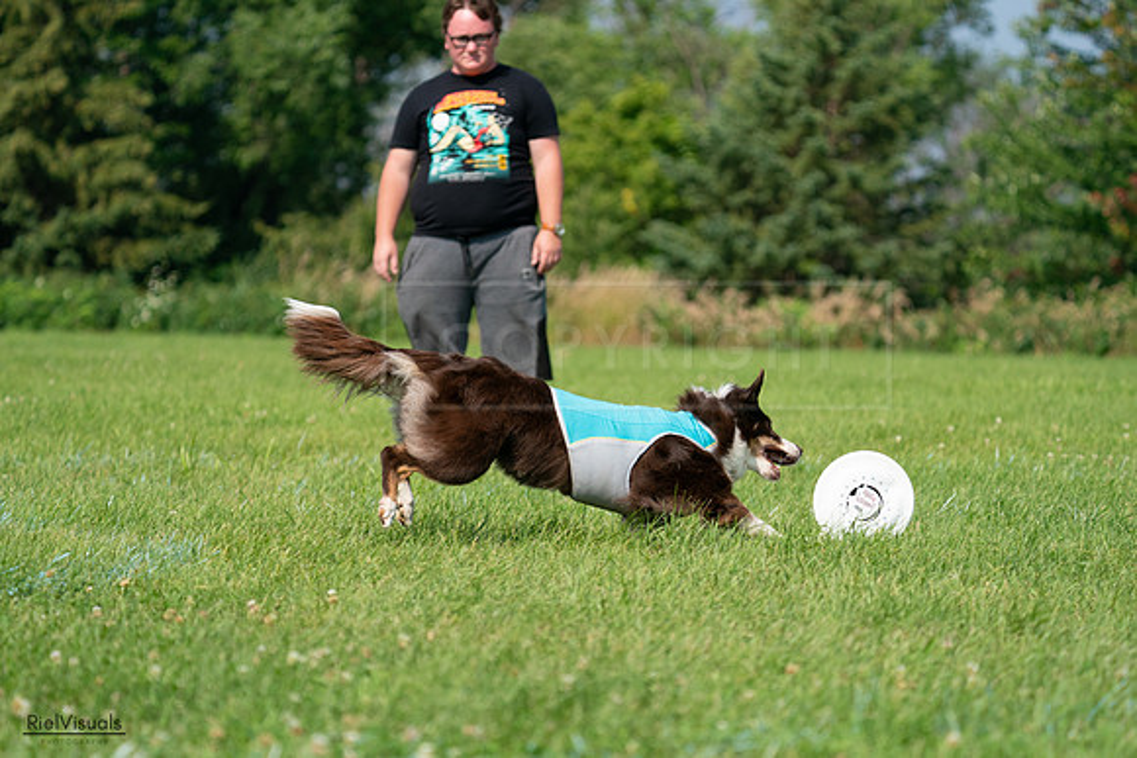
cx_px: 568
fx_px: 6318
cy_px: 379
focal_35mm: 200
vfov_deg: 6.9
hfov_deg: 10.3
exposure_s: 1/4000
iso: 1000
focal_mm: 200
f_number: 5.6
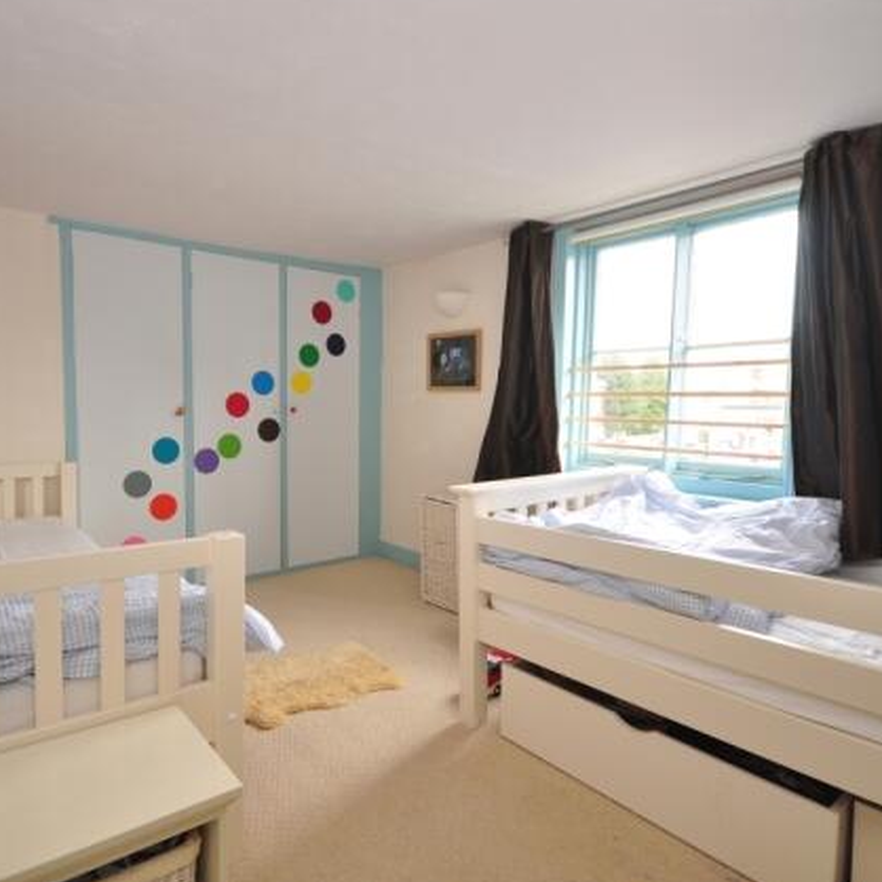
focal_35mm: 20
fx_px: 577
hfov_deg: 74.7
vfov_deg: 74.8
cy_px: 428
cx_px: 411
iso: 200
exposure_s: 1/13
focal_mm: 10
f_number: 4
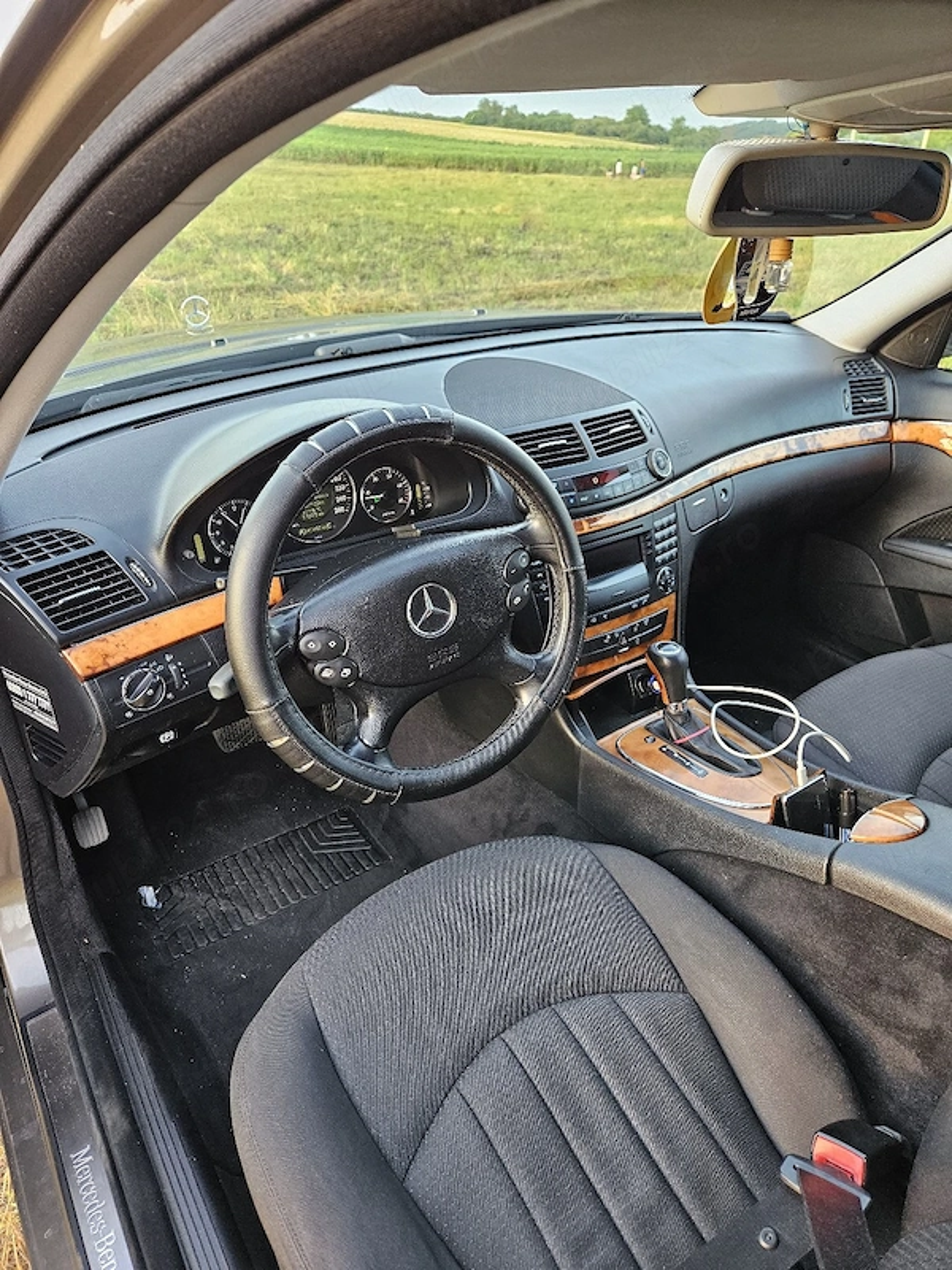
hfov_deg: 58.9
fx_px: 843
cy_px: 635
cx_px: 476
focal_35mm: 23
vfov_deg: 73.9
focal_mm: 5.4
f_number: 1.8
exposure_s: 1/101
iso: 250
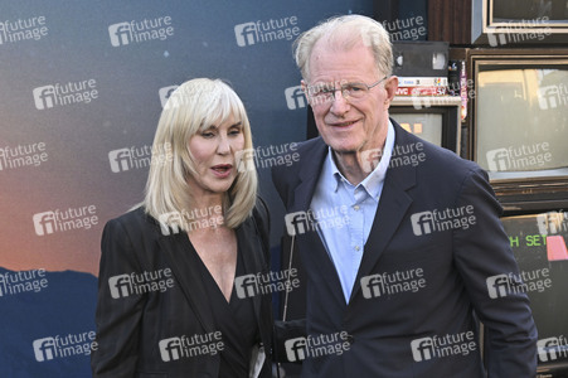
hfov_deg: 28.1
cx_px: 284
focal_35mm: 72
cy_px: 189
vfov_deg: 18.9
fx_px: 1135
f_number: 7.1
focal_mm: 72
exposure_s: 1/320
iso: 800
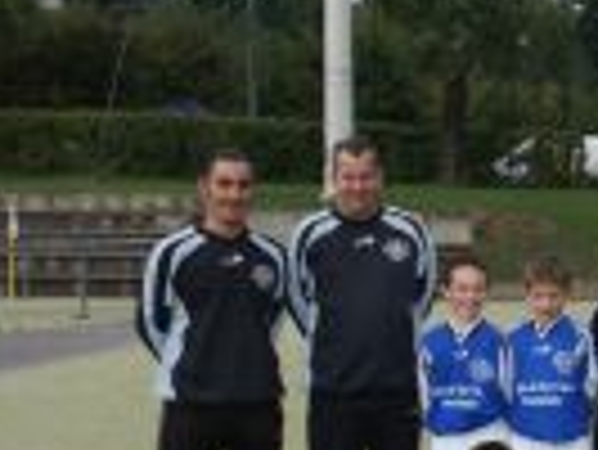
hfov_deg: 17.8
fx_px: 1712
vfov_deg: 14.8
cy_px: 396
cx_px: 881
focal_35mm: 99
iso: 200
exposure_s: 1/350
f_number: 4
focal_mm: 8.58
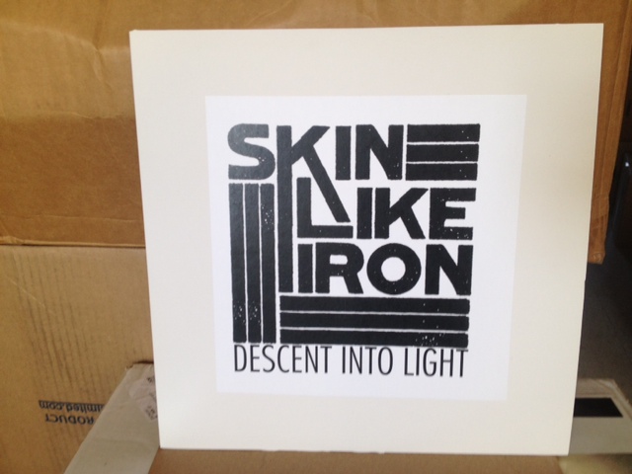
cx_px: 316
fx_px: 639
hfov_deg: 52.6
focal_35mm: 35
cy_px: 237
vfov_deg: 40.7
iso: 80
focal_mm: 4.28
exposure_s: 1/40
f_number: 2.4
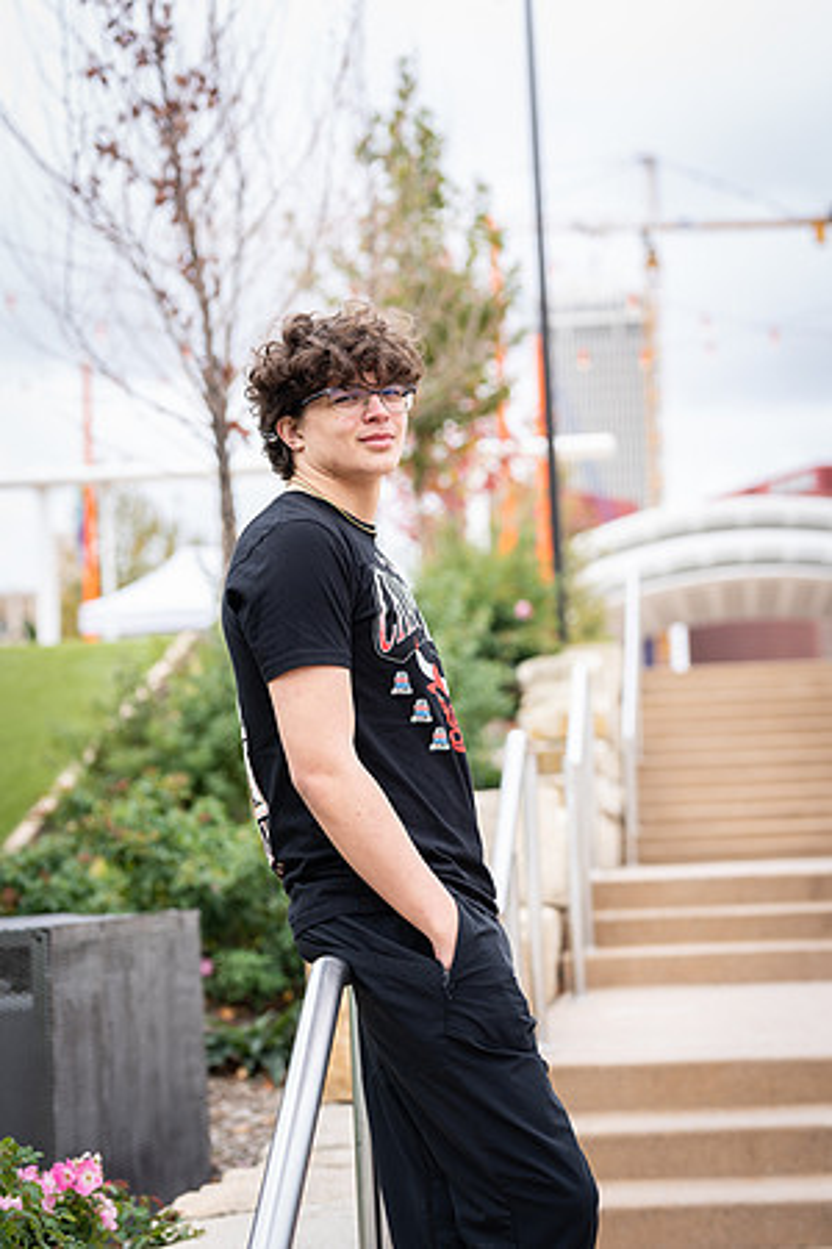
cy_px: 624
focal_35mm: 85
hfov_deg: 16.1
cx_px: 416
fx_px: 2946
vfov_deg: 23.9
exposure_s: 1/125
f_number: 3.5
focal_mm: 85
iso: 50
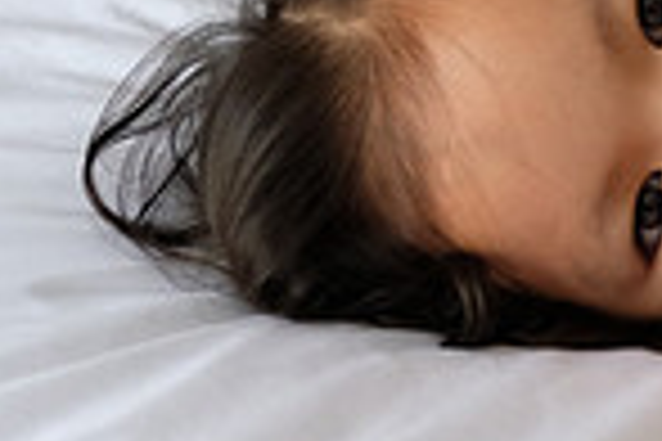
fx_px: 2243
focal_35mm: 122
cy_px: 61
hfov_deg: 16.4
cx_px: 689
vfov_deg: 11.2
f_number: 2.8
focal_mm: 20.6
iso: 2000
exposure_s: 1/160
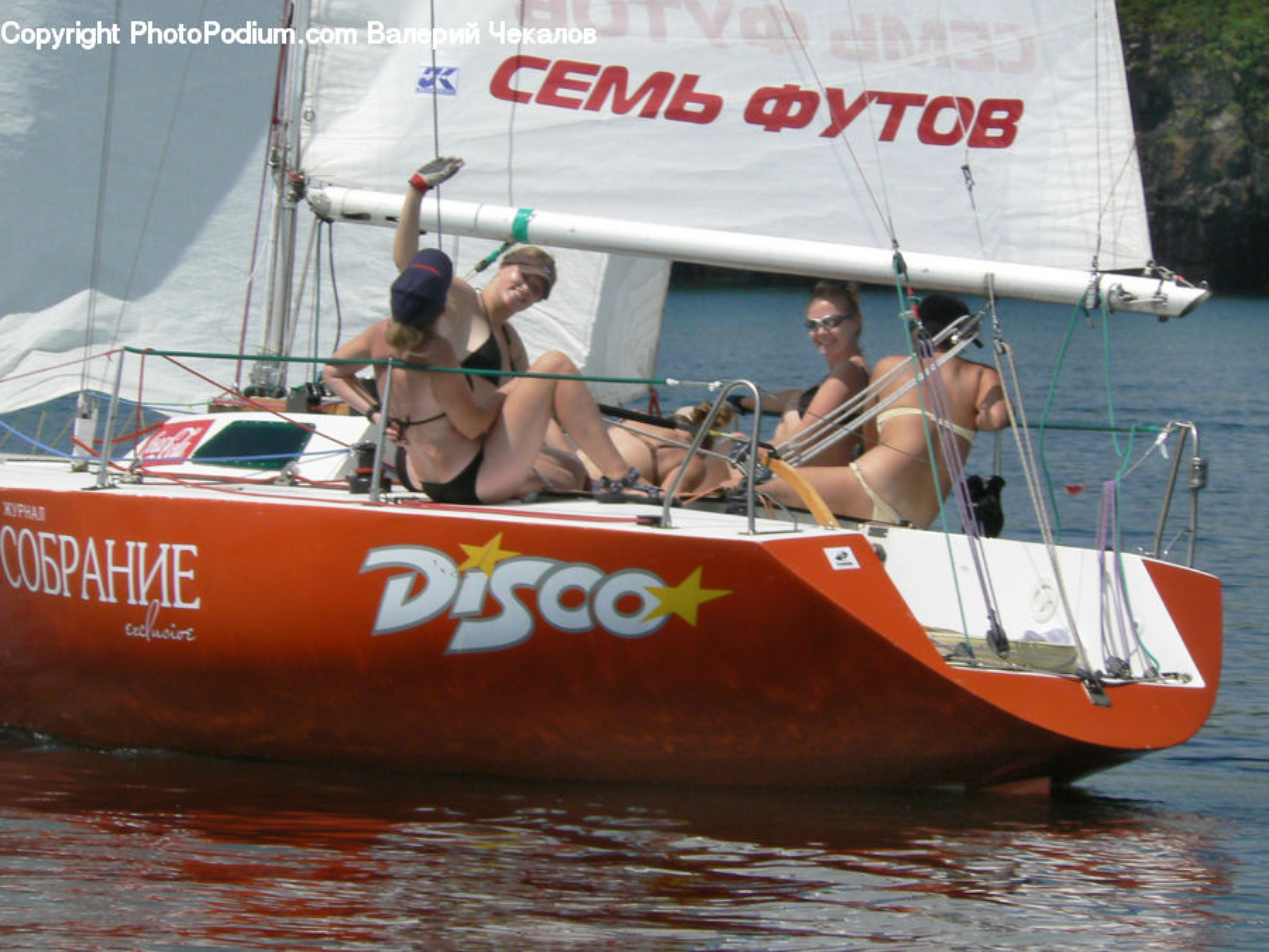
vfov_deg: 4.9
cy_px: 476
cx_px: 634
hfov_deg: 6.5
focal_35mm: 306
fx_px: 11218
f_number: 8
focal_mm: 51
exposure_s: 1/400
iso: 80
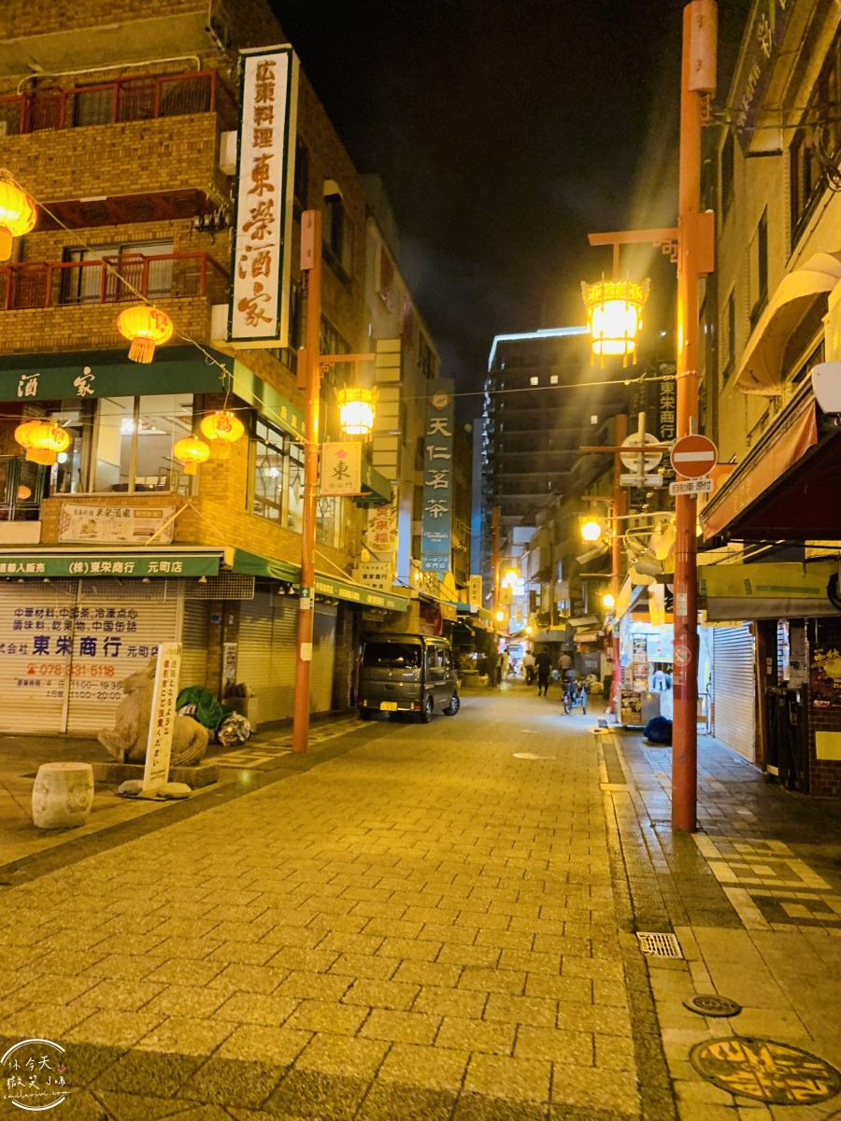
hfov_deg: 53.1
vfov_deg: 67.3
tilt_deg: +11.3
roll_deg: -0.1
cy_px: 560
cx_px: 420
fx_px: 842
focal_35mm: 26
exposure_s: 1/30
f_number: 1.8
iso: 500
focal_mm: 4.25
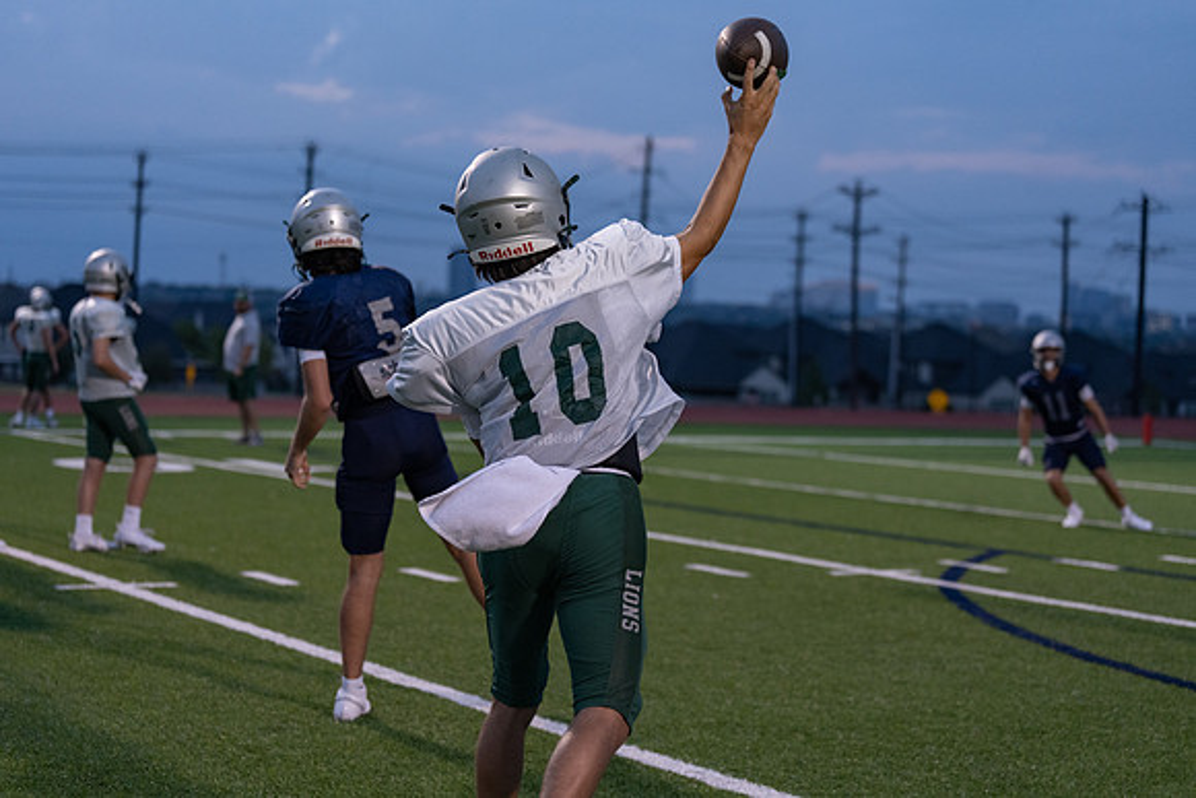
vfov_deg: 19.0
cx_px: 598
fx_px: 2381
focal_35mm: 72
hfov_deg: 28.2
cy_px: 399
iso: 2500
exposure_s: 1/1000
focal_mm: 70
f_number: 2.8
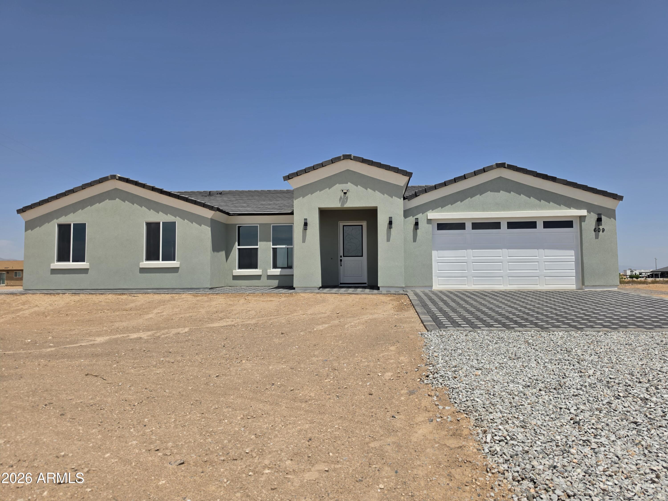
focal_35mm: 23
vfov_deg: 58.9
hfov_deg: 73.9
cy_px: 250
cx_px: 334
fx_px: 444
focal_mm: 6.5
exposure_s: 1/7939
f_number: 1.4
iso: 40
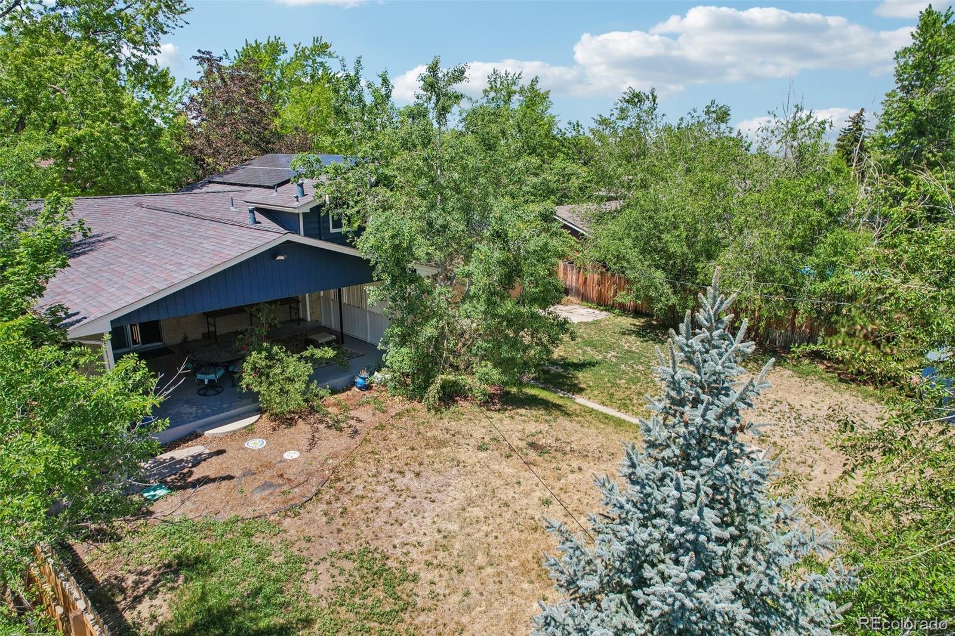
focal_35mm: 22
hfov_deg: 78.6
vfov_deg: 57.2
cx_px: 478
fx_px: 583
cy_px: 318
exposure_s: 1/350
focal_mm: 8.4
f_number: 2.8
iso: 130
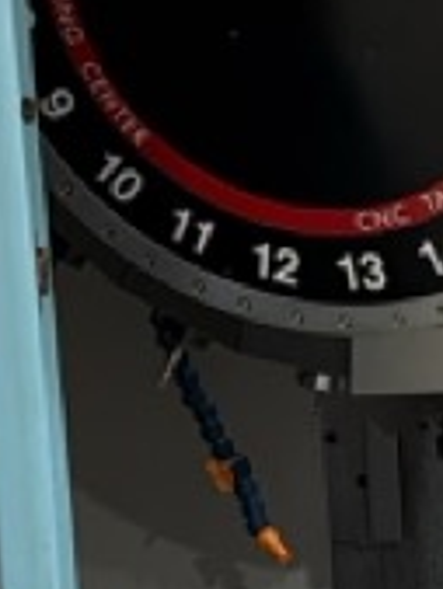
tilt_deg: -9.0
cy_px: 638
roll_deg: +3.2
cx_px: 415
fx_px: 3102
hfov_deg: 8.1
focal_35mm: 182
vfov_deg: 10.7
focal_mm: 6.76
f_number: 1.78
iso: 160
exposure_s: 1/120
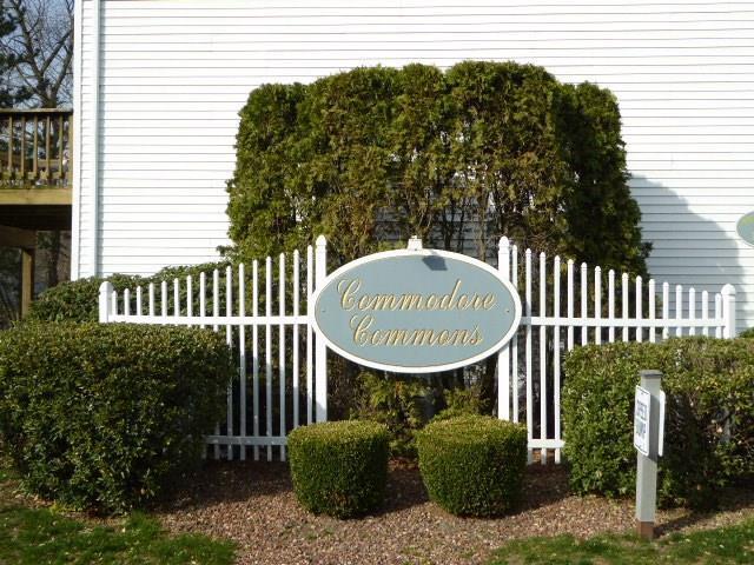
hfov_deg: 42.9
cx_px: 377
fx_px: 958
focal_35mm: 44
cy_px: 282
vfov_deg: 32.9
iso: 100
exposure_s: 1/640
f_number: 3.9
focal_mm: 7.8
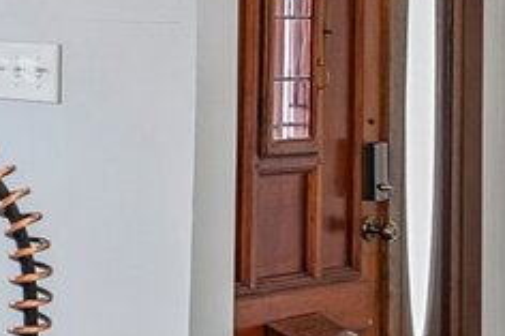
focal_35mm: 110
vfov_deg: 12.2
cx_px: -954
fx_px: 1542
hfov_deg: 11.7
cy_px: -39
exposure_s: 1/30
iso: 200
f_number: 8
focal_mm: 16
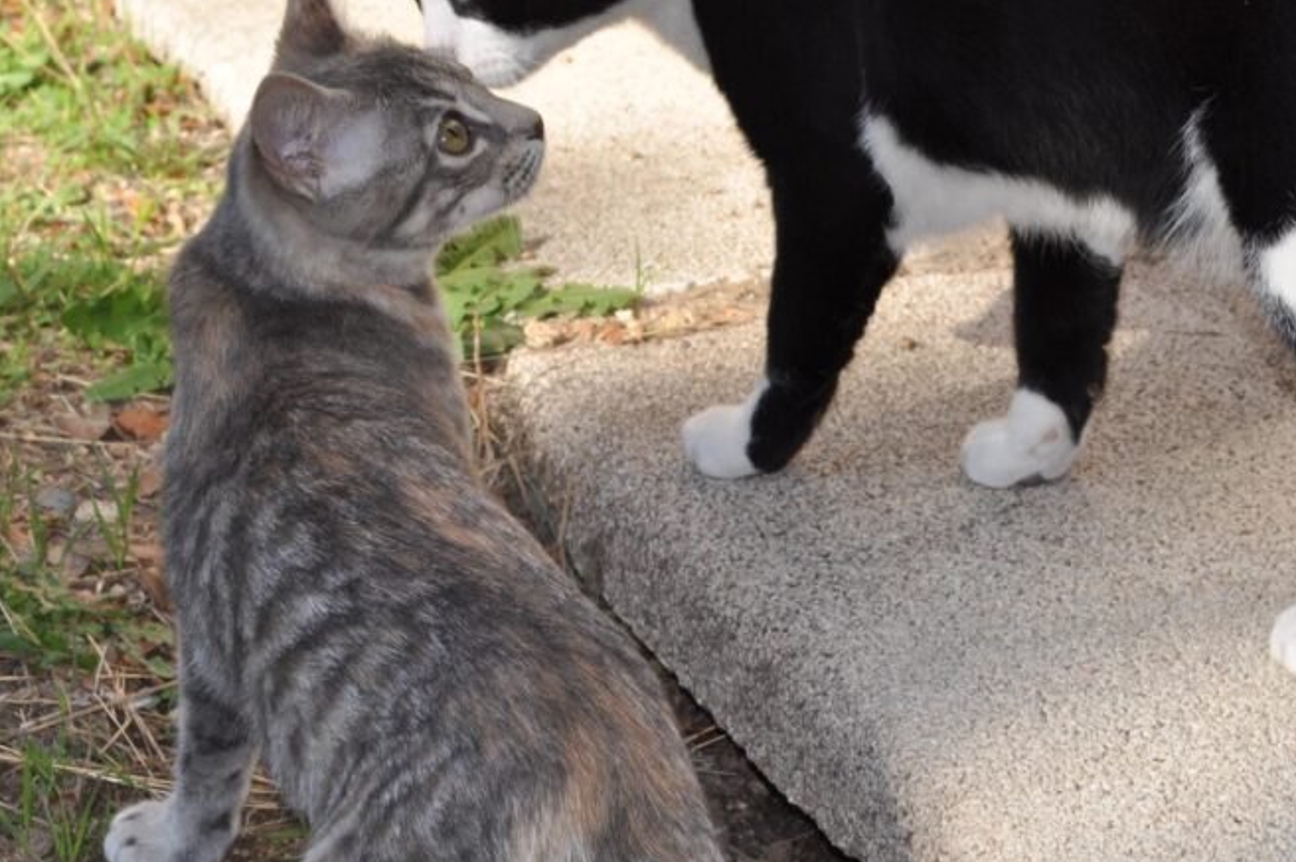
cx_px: 818
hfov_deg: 15.9
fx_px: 4631
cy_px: 293
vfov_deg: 10.6
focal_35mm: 129
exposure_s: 1/200
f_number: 10
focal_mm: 55
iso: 200
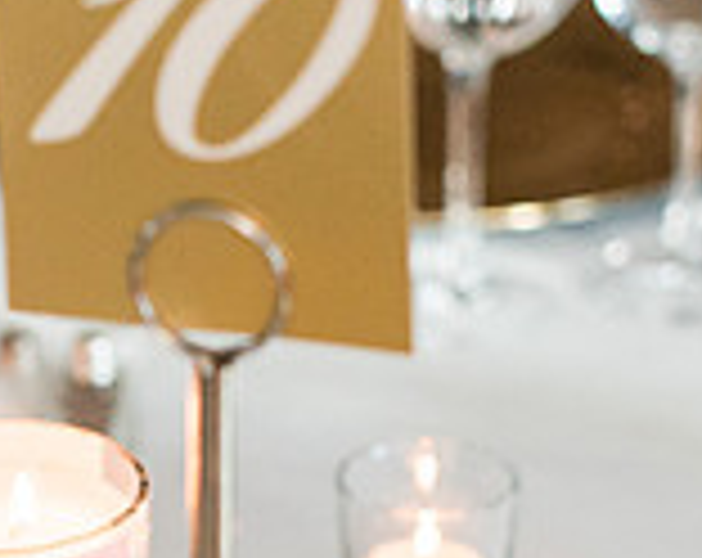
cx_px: 157
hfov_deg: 9.3
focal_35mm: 208
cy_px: 716
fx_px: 4311
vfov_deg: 7.3
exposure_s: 1/125
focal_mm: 50
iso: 1000
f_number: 2.5
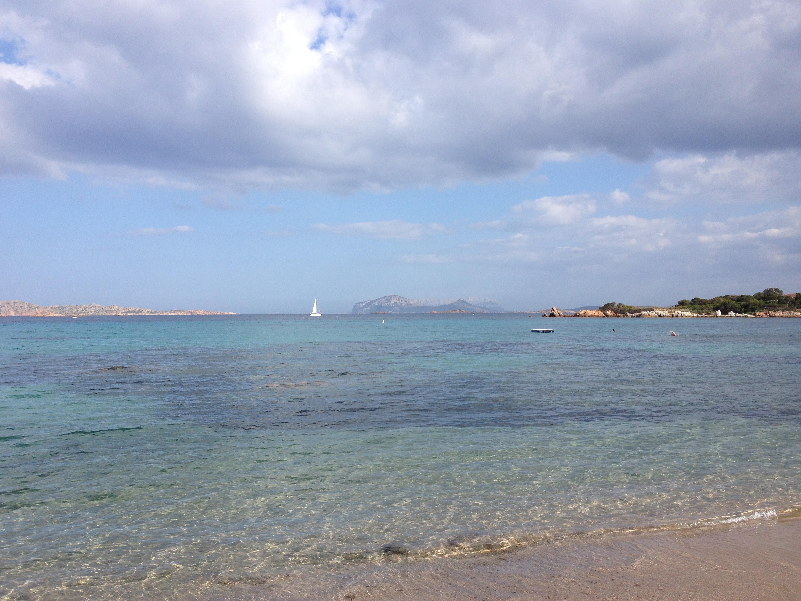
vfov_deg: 40.7
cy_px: 300
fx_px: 810
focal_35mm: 35
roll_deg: +0.4
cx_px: 400
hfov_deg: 52.6
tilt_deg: -0.6
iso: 50
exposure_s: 1/1727
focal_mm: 4.28
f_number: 2.4
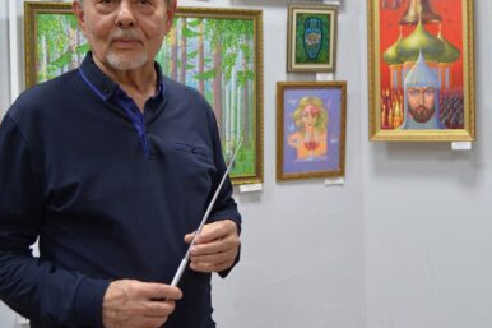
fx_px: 574
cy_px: 112
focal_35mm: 42
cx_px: 302
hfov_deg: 46.1
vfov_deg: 31.6
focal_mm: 18
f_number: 5
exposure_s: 1/30
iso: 900
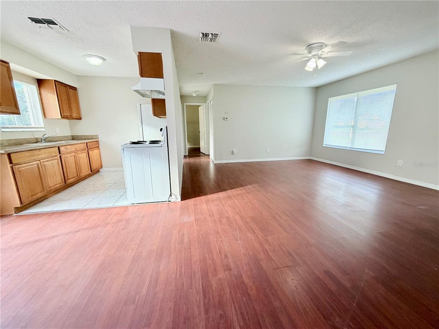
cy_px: 164
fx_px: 178
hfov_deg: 102.1
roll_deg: +0.6
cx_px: 220
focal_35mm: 14
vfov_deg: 85.7
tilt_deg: -12.0
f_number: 2.2
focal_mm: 2.22
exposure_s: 1/120
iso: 250
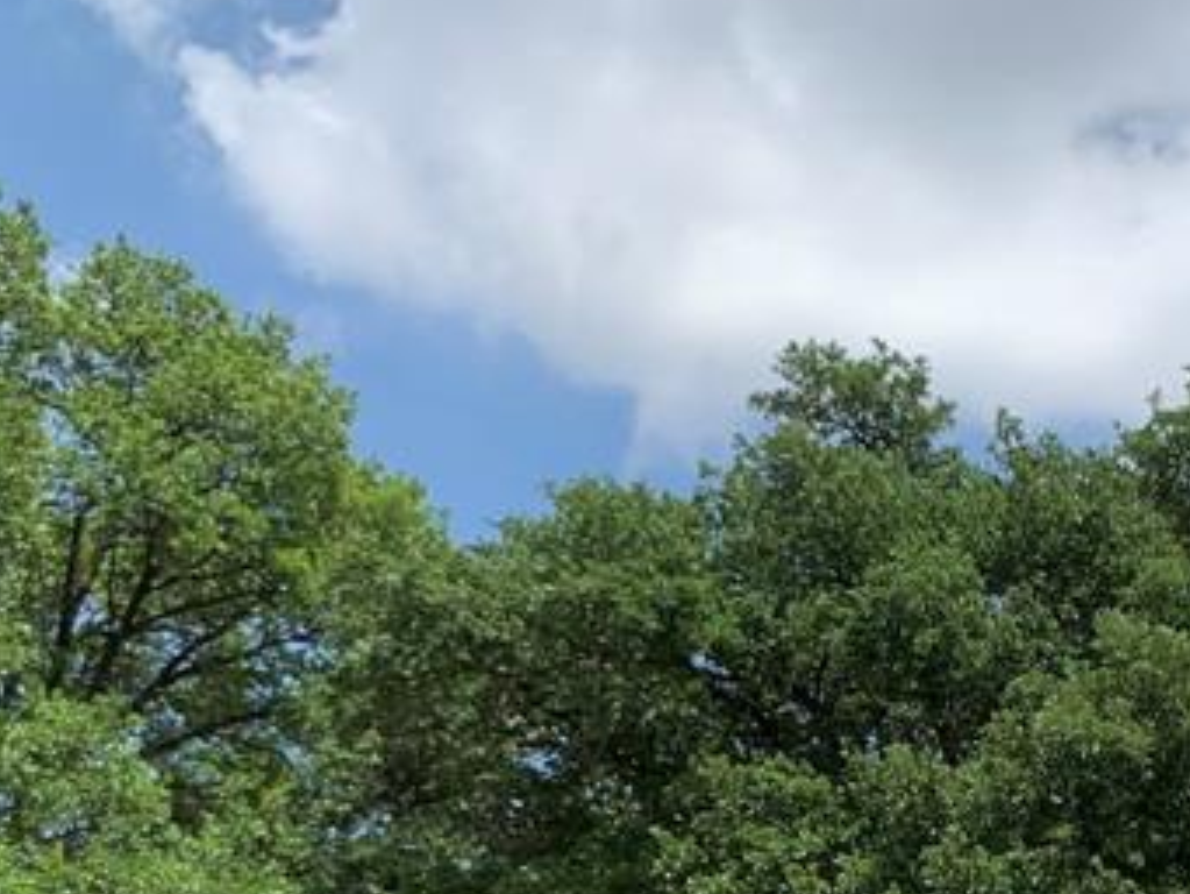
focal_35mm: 78
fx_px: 2682
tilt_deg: +7.3
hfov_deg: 24.6
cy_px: 1118
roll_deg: +0.5
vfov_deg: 17.8
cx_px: 946
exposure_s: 1/2114
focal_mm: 4.25
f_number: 1.8
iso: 25
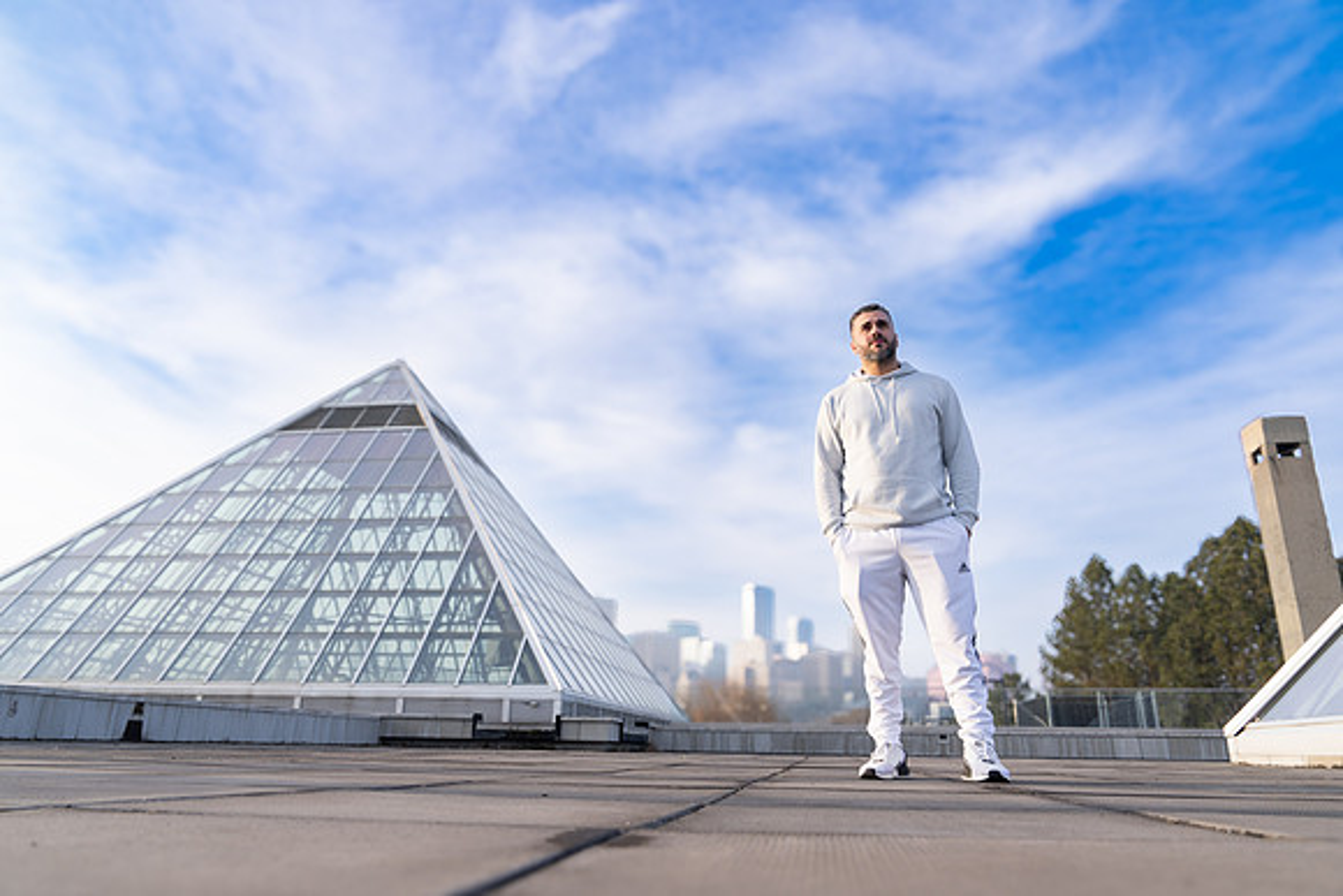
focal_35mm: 24
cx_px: 672
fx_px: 896
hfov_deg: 73.7
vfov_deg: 53.2
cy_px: 448
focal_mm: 24
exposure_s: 1/100
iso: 100
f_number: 7.1
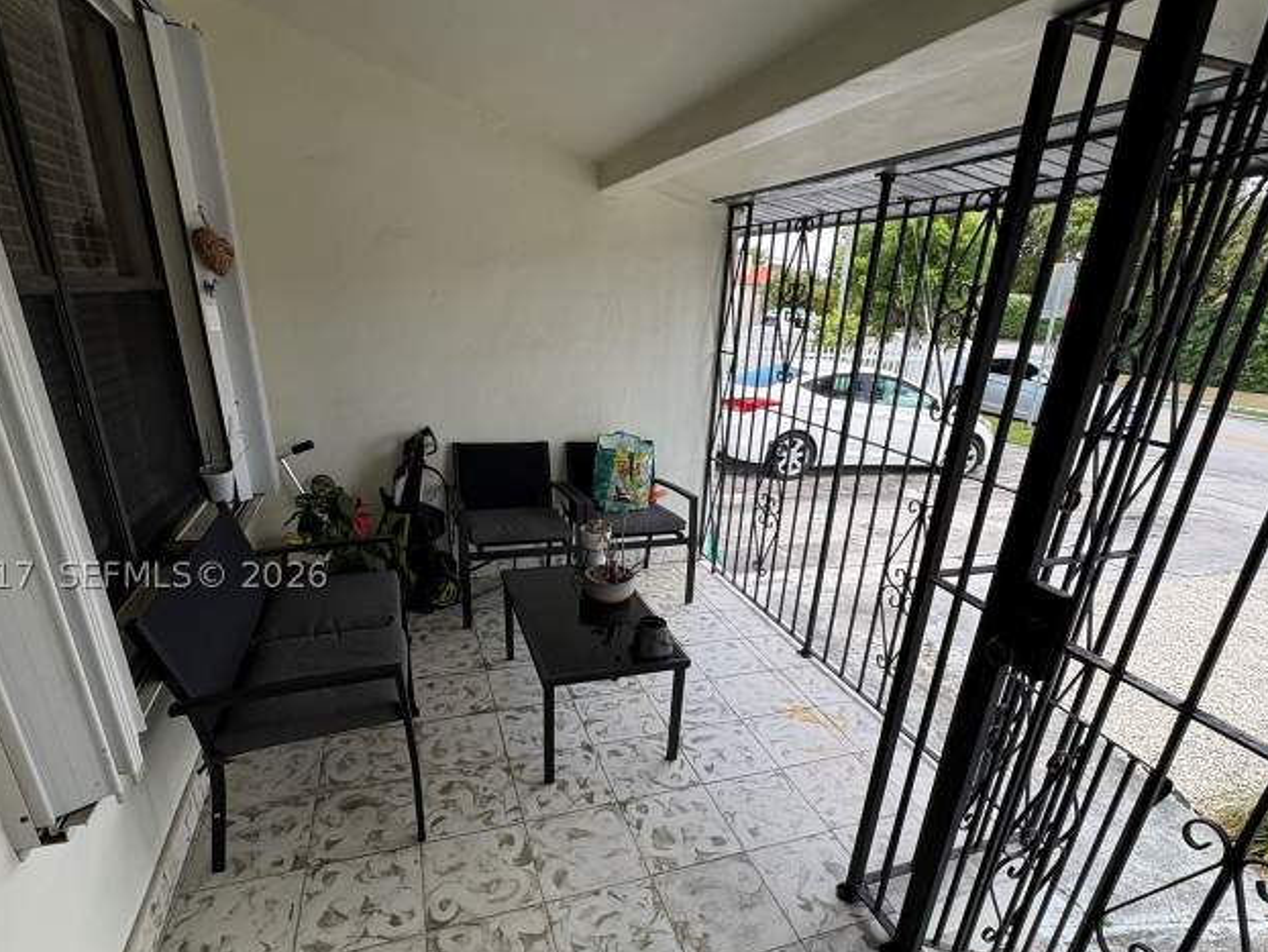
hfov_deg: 87.7
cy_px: 575
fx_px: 660
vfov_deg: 70.8
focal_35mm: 18
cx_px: 640
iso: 40
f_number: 2.2
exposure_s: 1/341
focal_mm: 2.22
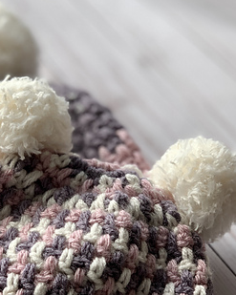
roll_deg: -6.2
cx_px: 56
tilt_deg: -38.8
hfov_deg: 14.6
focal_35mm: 105
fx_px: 917
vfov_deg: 18.2
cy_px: 209
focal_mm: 6
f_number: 2.4
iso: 40
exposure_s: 1/122
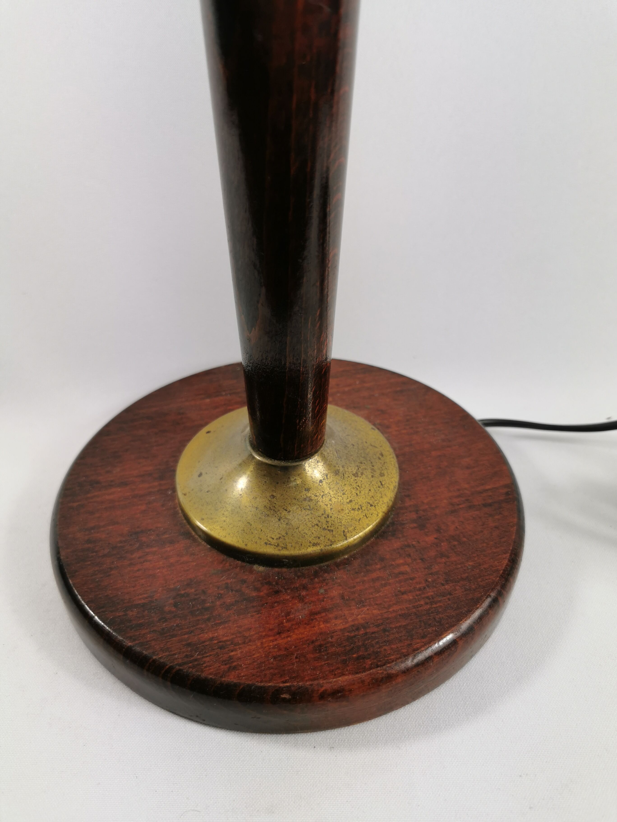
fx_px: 642
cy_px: 411
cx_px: 308
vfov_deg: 65.3
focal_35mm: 27
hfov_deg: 51.4
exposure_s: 1/194
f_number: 1.6
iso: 50
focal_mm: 5.56
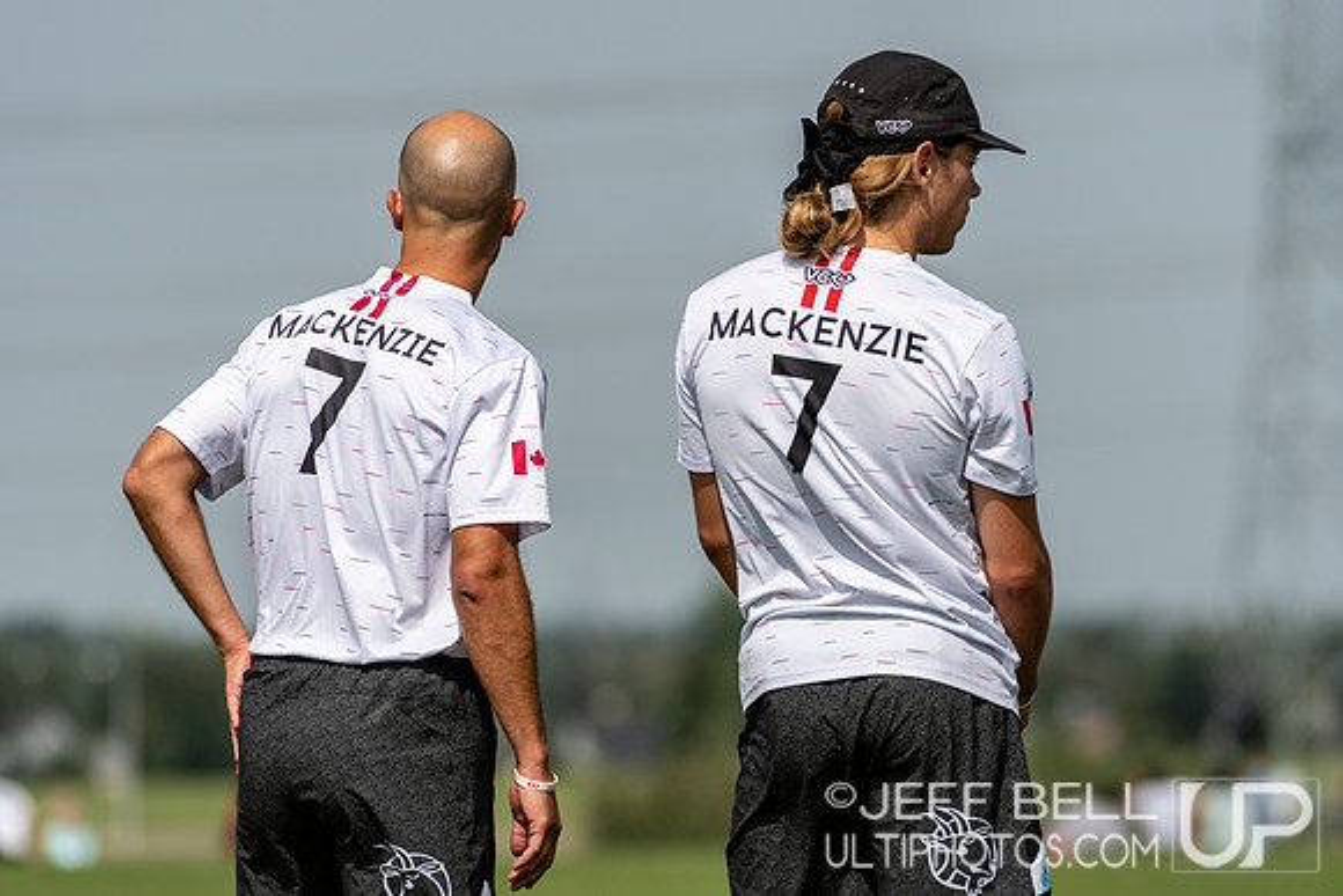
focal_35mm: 360
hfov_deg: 5.7
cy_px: 448
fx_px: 13433
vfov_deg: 3.8
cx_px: 672
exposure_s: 1/1250
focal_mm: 240
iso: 100
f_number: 4
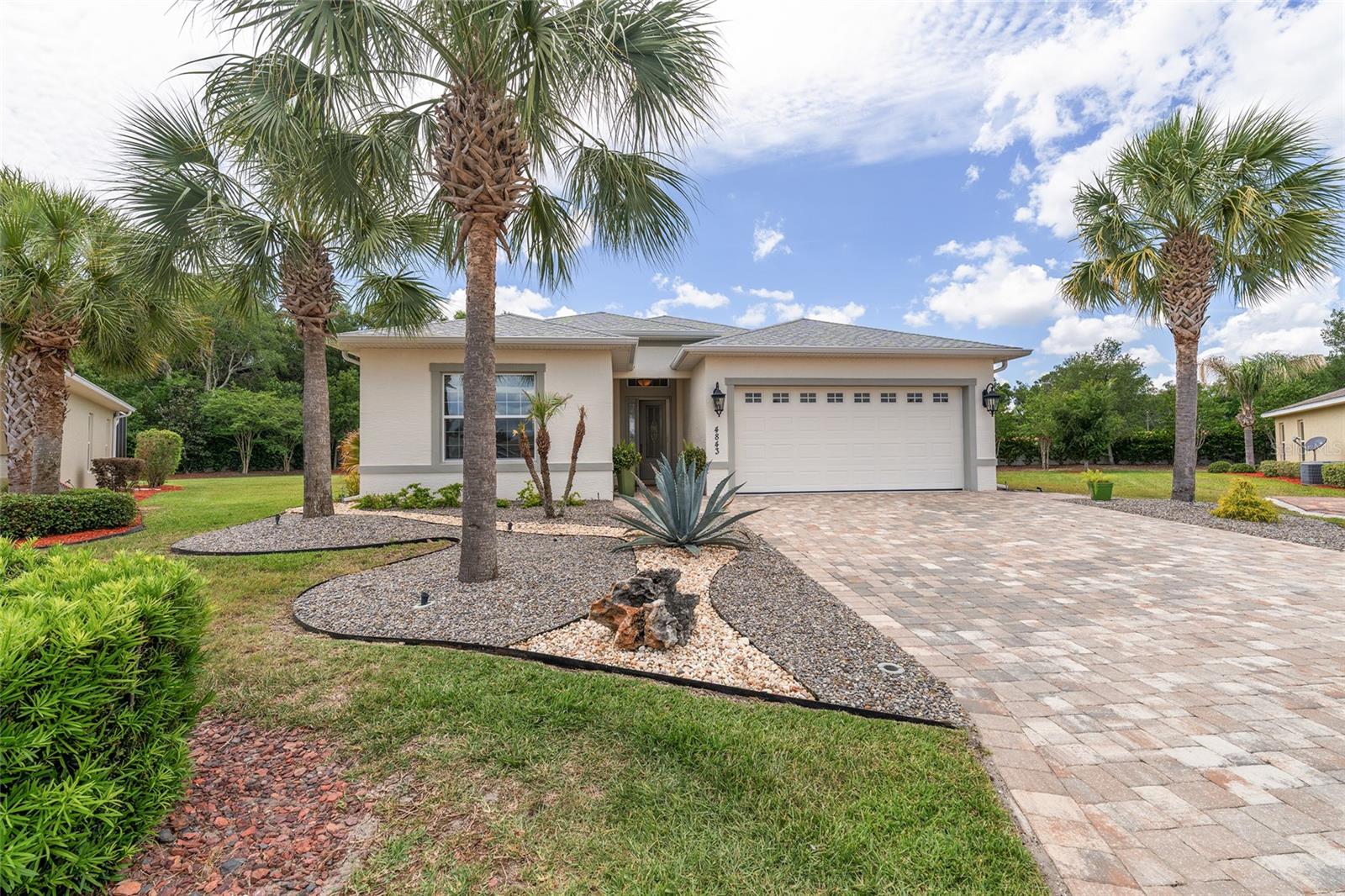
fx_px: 560
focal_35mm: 15
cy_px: 448
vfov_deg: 77.3
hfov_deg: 100.4
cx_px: 672
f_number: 8
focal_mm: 15
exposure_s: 1/320
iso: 125
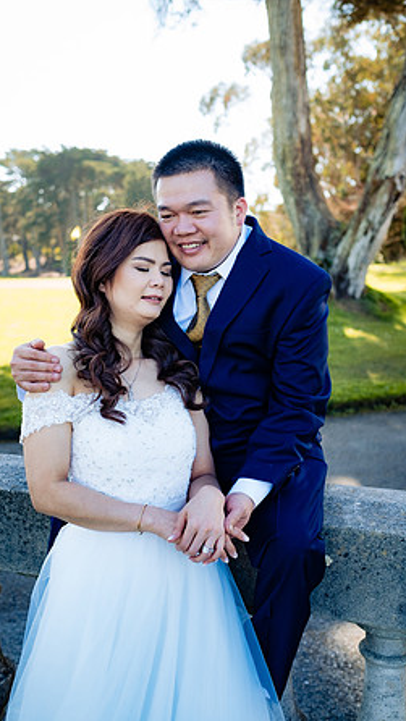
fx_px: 708
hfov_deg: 32.0
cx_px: 189
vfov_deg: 54.0
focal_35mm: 37
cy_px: 362
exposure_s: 1/400
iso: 200
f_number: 2.5
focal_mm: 23
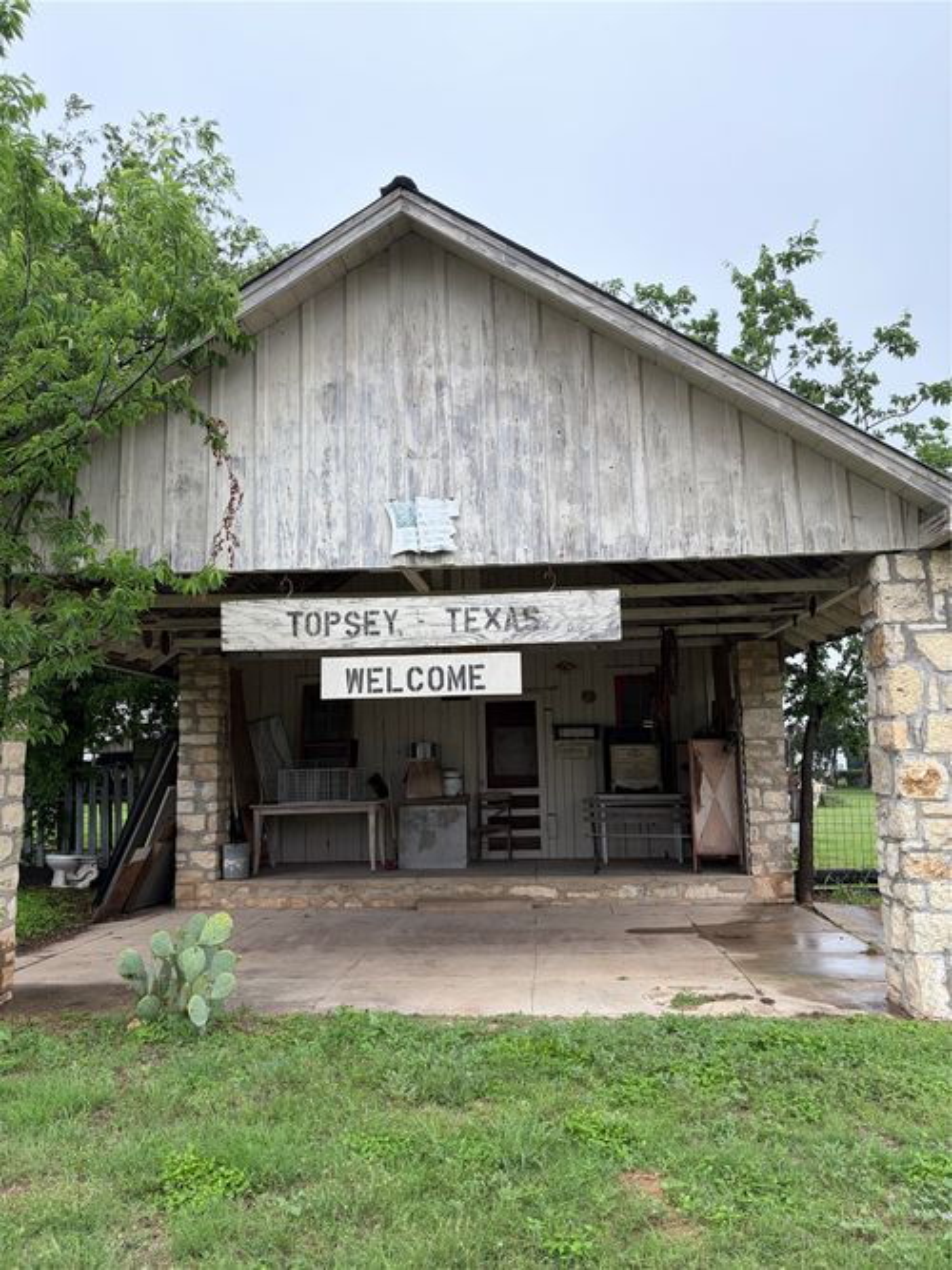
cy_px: 635
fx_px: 954
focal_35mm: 26
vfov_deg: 67.3
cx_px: 476
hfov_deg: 53.0
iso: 50
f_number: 1.6
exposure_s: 1/178
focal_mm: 5.96
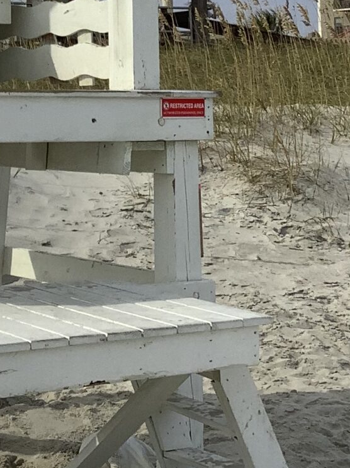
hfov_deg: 13.6
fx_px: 1443
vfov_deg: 17.7
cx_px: -15
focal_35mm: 107
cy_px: -54
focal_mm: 3.3
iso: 25
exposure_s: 1/2469
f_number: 2.4
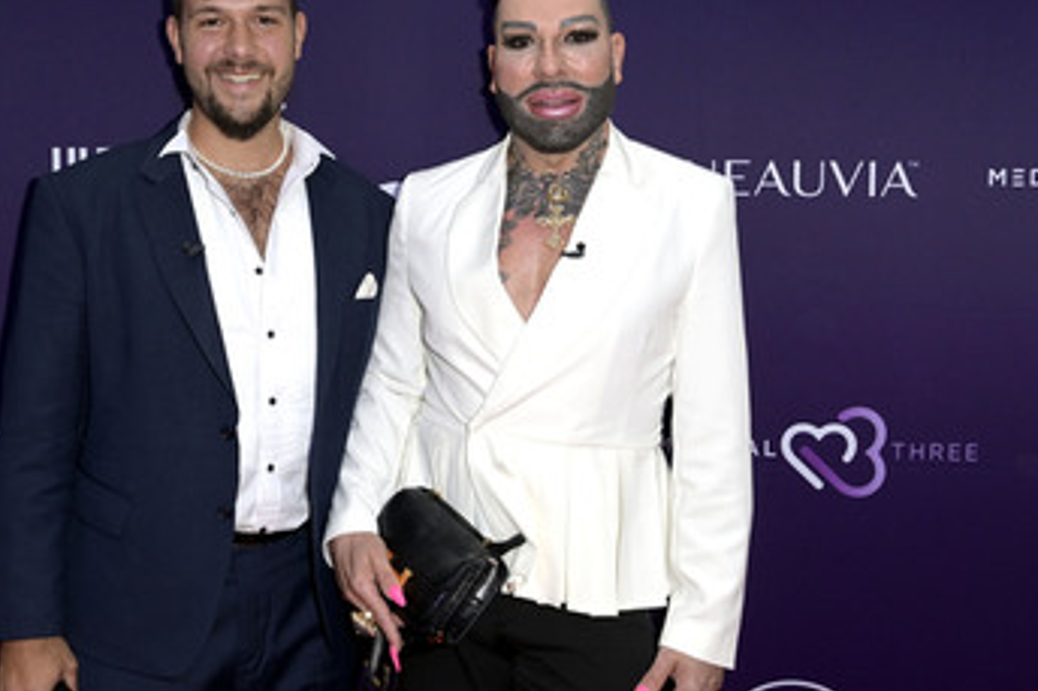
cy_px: 323
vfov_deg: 31.9
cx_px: 367
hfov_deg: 45.9
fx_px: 1210
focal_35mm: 42
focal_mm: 32
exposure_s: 1/250
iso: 800
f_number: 5.6
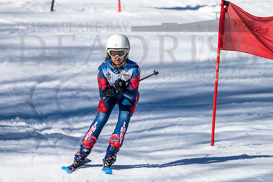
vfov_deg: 1.9
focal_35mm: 740
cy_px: 62
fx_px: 5615
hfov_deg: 2.8
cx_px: 136
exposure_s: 1/2000
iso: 400
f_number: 8
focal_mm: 560
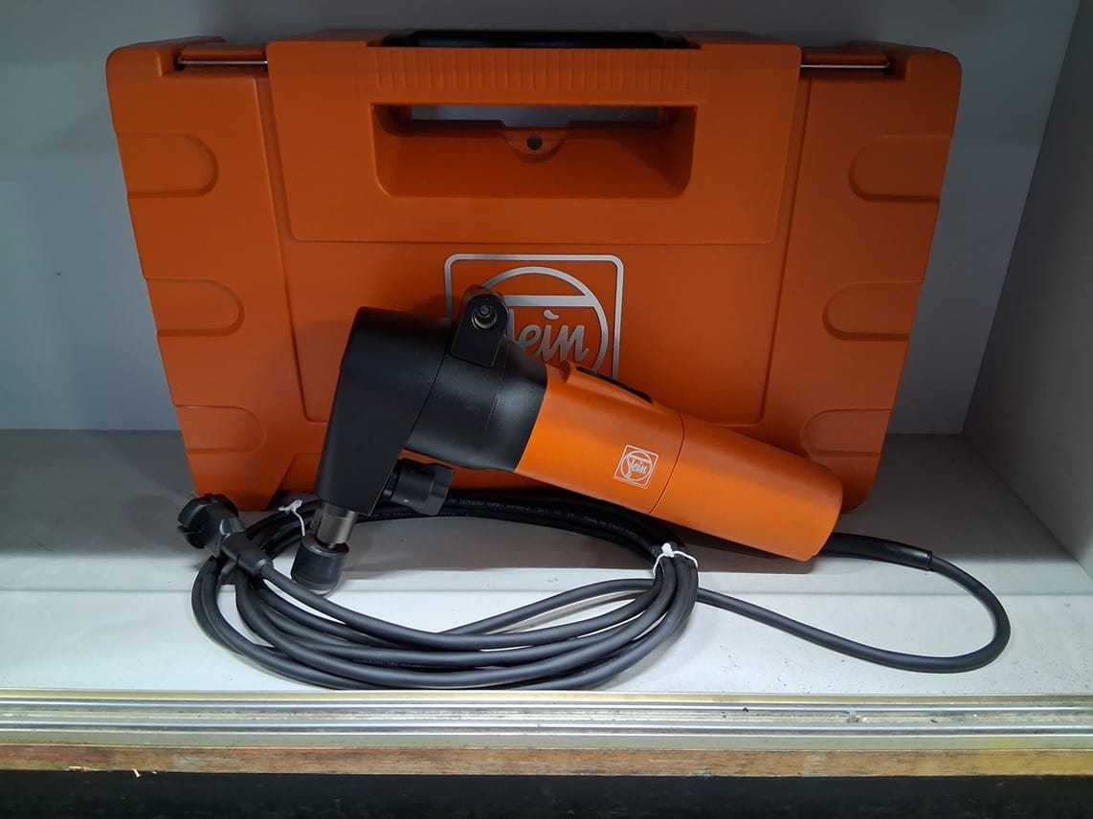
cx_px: 546
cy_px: 410
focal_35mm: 26
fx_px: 821
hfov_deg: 67.3
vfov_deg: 53.0
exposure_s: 1/33
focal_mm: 3.98
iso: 500
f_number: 1.8
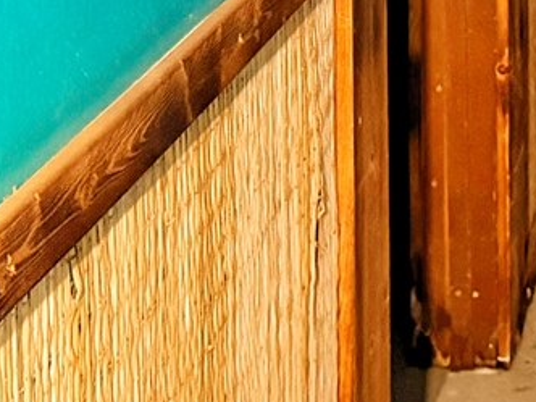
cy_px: -349
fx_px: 2152
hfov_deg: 13.8
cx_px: 651
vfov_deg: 10.0
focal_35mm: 139
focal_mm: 6.76
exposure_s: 1/33
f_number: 1.78
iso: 1000
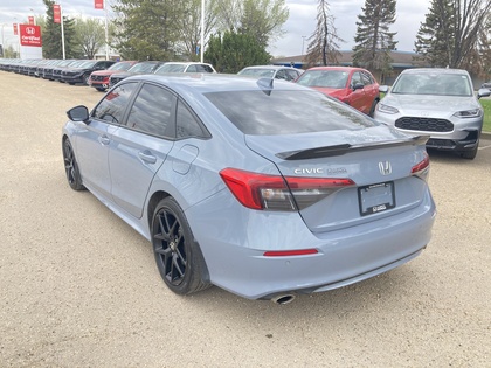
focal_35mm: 28
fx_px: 397
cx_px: 246
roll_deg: -3.2
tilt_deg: -15.4
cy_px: 184
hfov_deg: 63.4
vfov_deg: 49.7
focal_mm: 3.99
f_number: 1.8
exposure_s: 1/235
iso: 20
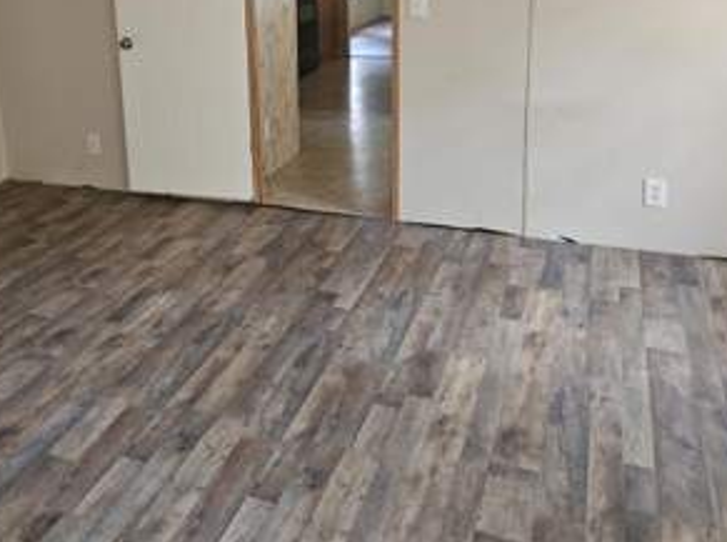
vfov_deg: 36.4
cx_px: 202
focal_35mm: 38
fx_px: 796
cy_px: 116
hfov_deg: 47.6
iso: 125
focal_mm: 5.4
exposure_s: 1/13.4
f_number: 1.8
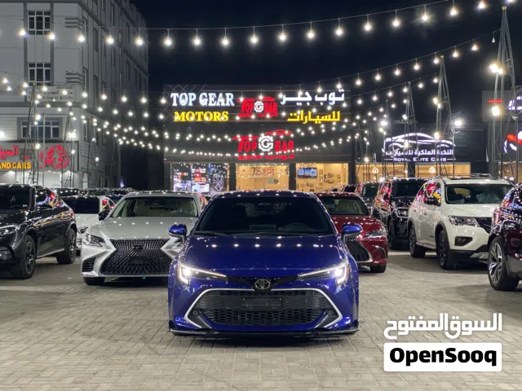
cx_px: 261
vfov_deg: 28.0
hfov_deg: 36.8
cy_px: 196
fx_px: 784
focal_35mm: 52
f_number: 2
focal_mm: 6
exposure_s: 1/100
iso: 250
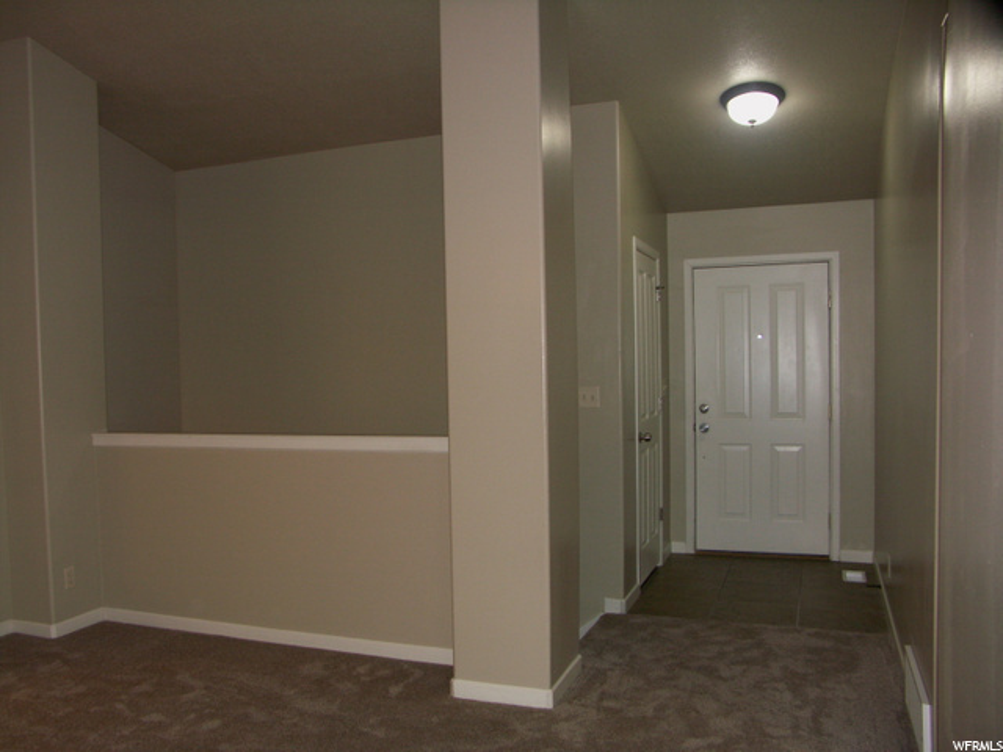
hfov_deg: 58.4
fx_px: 898
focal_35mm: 31
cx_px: 502
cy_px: 376
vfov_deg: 45.4
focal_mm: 8.01
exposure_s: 1/50
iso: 200
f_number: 2.8
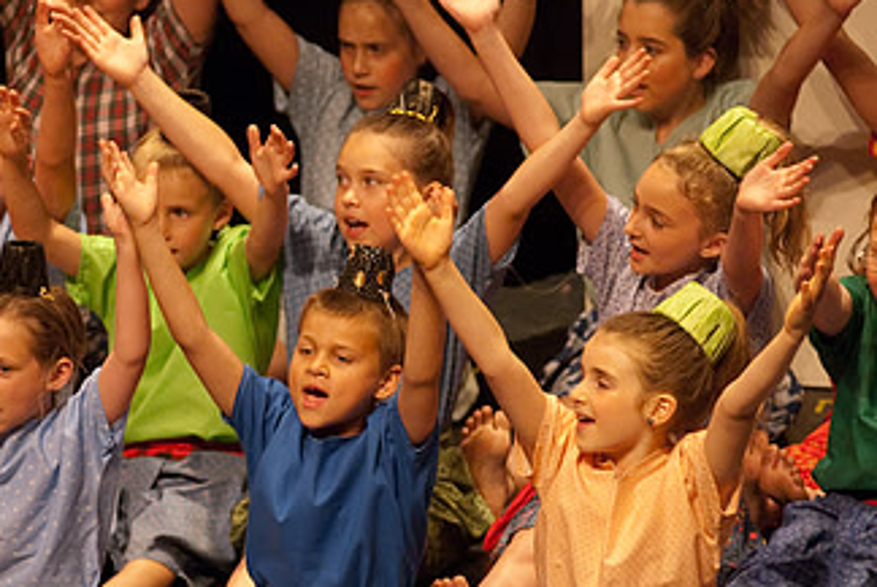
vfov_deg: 3.2
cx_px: 106
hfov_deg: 4.8
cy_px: 338
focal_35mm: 429
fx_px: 10465
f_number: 2.8
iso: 1000
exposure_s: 1/160
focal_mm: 160
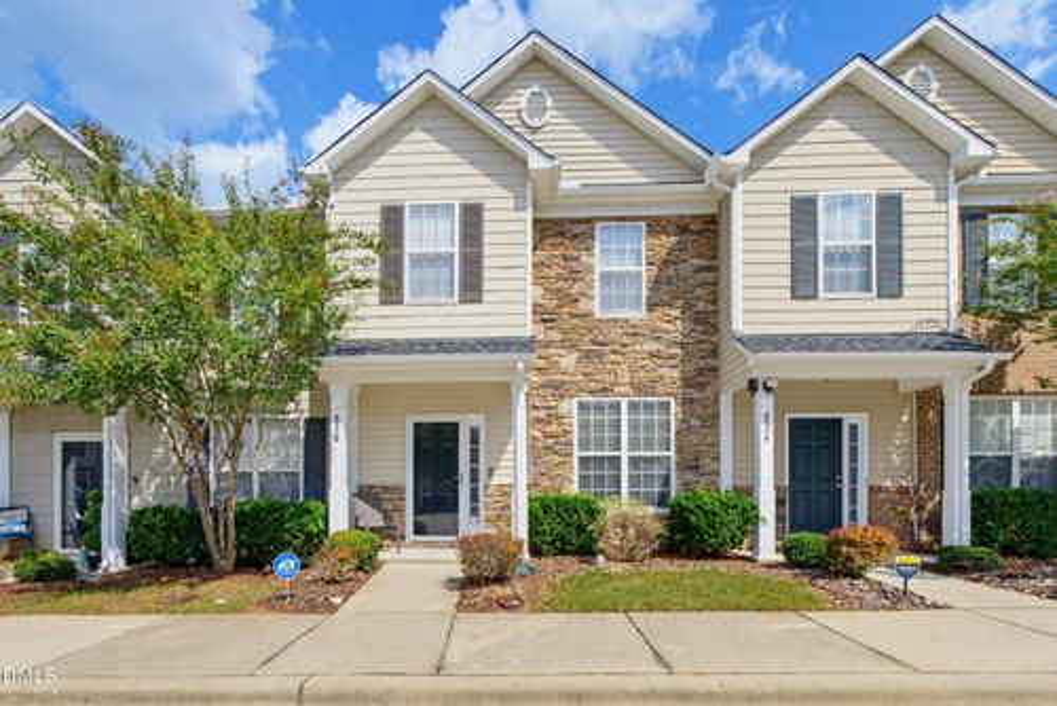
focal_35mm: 12
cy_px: 353
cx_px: 528
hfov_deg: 112.6
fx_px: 353
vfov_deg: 90.1
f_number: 7.1
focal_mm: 12
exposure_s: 1/100
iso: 80
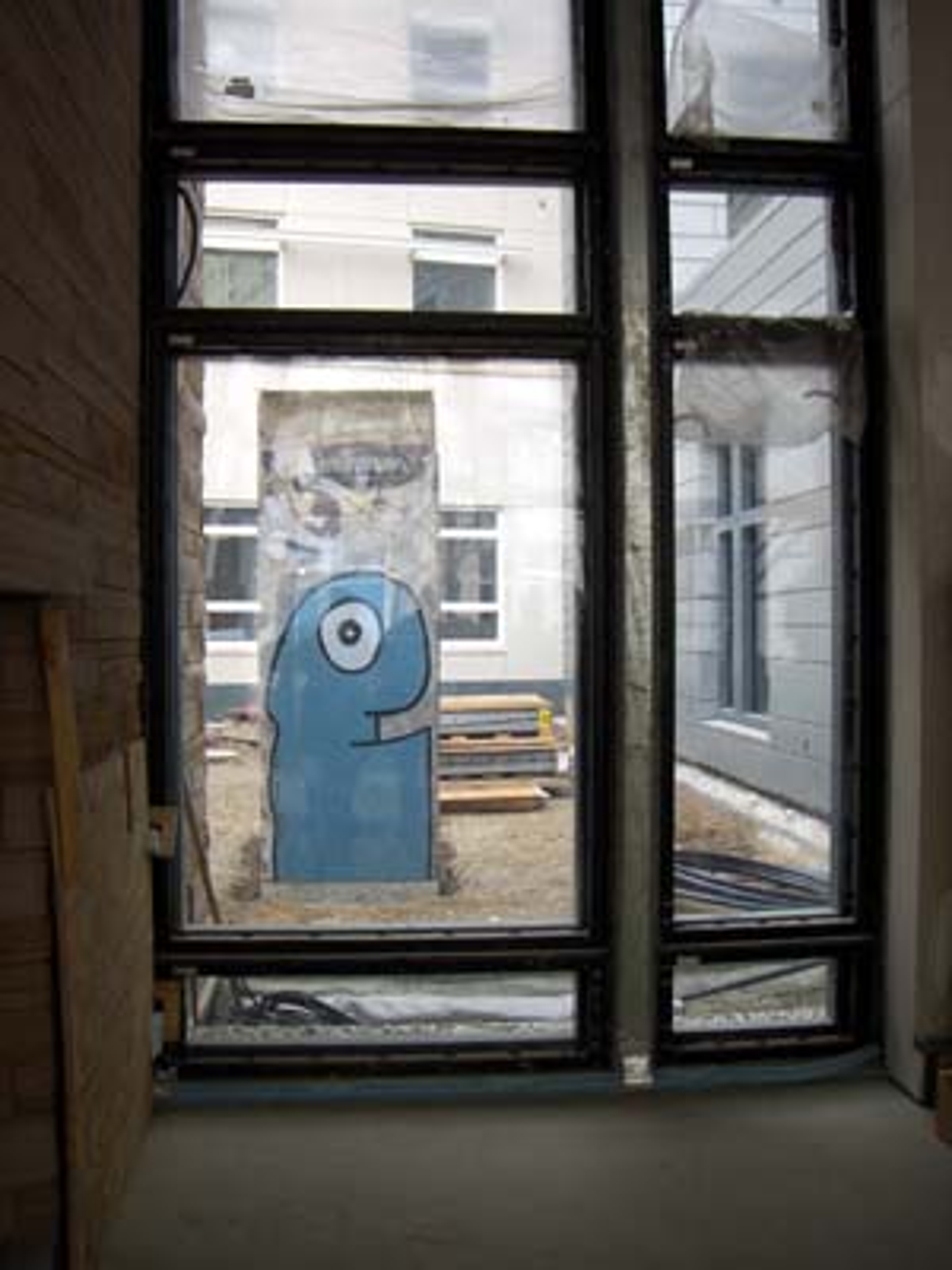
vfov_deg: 49.0
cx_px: 476
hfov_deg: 37.7
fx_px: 1393
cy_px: 635
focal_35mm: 38
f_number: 2.7
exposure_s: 1/80
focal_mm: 6.2
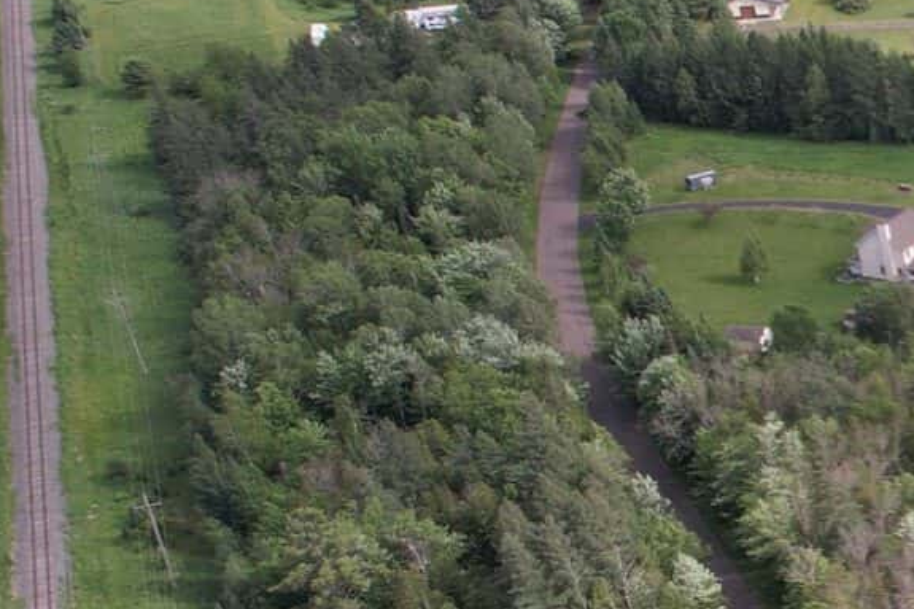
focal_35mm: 98
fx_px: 2487
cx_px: 1893
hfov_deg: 15.8
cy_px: 568
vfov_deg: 13.8
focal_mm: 8.38
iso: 100
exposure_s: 1/1000
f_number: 2.8
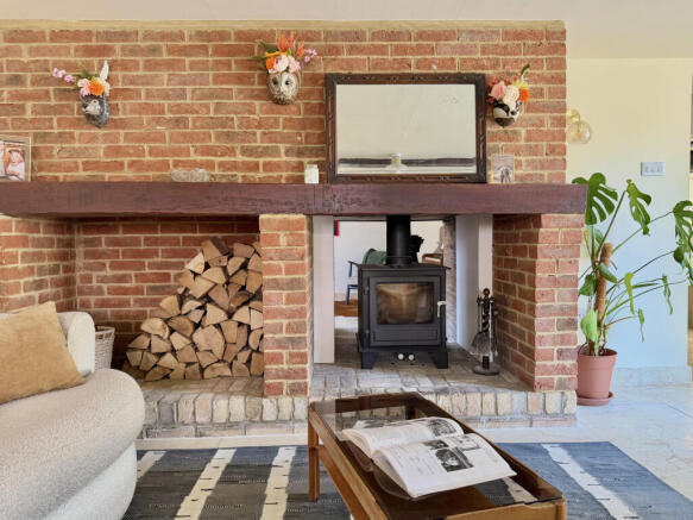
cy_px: 260
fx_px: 480
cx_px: 346
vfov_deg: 56.8
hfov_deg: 71.6
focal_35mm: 24
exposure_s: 1/72
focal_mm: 6.76
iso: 200
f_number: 1.78
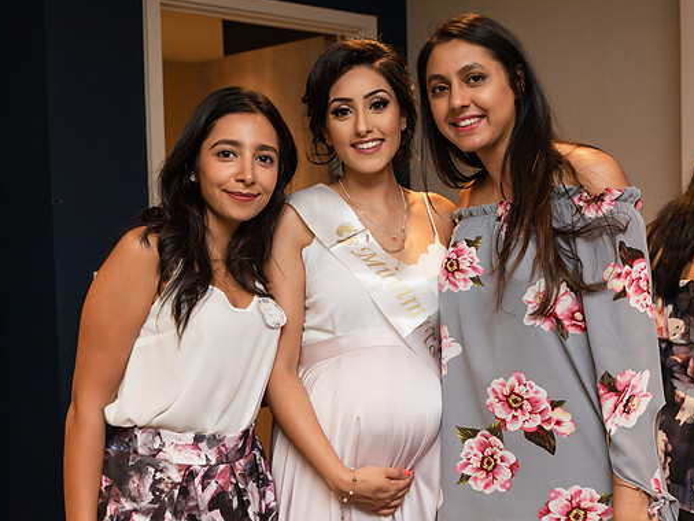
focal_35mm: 50
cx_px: 389
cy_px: 252
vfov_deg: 29.1
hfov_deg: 38.1
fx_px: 1003
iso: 2000
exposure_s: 1/160
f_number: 4
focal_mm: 42
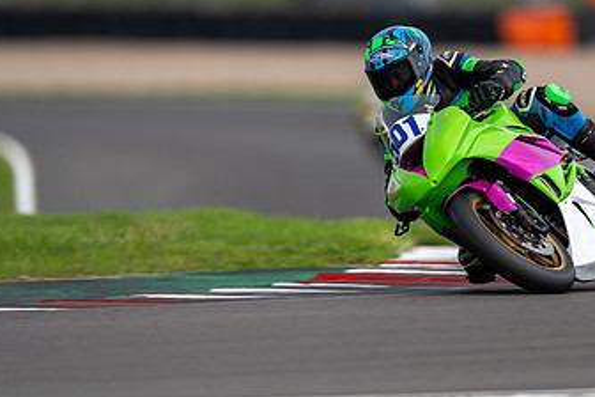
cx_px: 517
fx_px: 17650
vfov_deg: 1.3
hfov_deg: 1.9
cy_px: 199
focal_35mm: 1068
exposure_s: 1/500
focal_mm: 600
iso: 125
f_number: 4
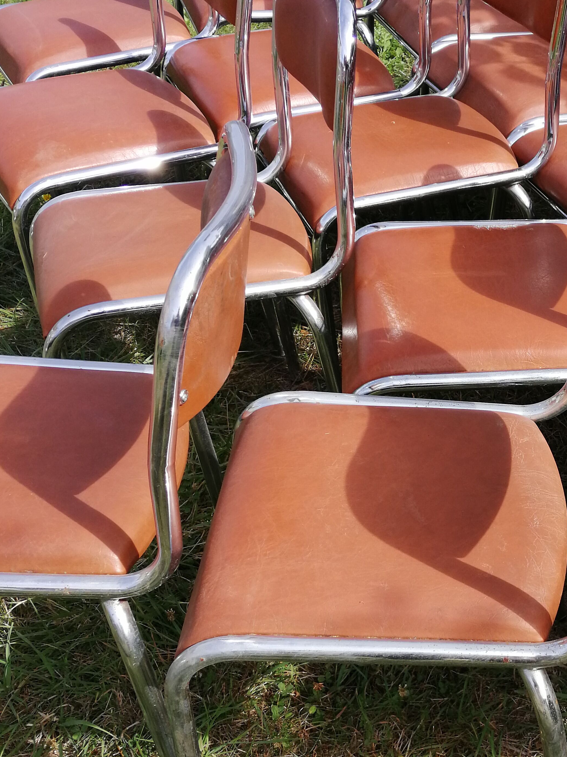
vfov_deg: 38.0
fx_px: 1092
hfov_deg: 28.2
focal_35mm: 50
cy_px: 457
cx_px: 492
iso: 50
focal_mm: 3.95
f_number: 1.8
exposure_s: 1/912
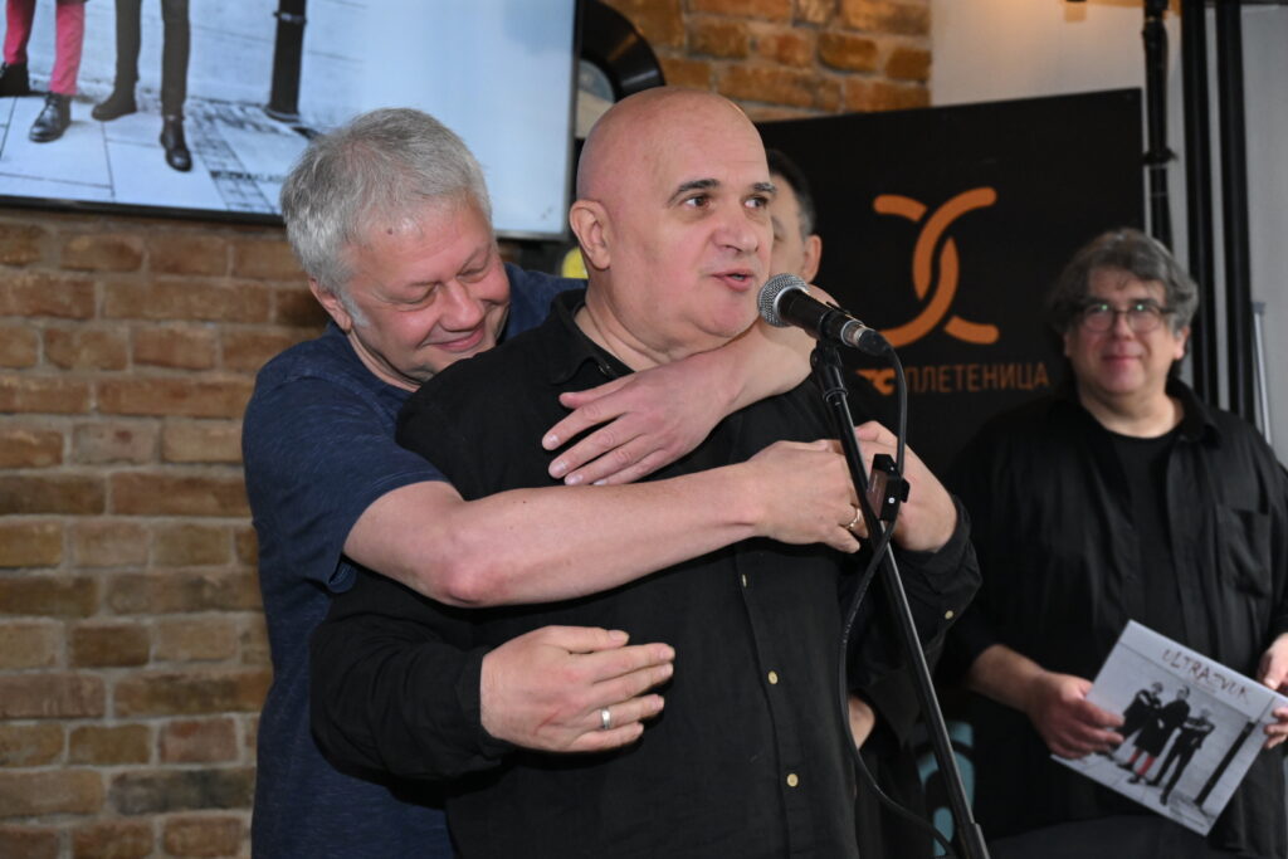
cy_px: 430
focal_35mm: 66
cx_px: 644
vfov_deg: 20.6
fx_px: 2362
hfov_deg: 30.5
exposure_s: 1/160
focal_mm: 66
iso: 5000
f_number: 6.3
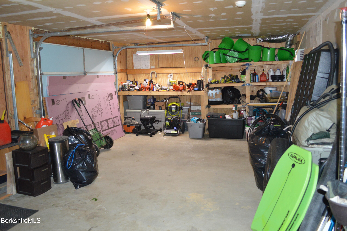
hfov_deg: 67.4
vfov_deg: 47.8
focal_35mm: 27
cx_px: 174
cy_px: 116
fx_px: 260
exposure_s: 1/60
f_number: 3.5
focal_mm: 18
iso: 1000
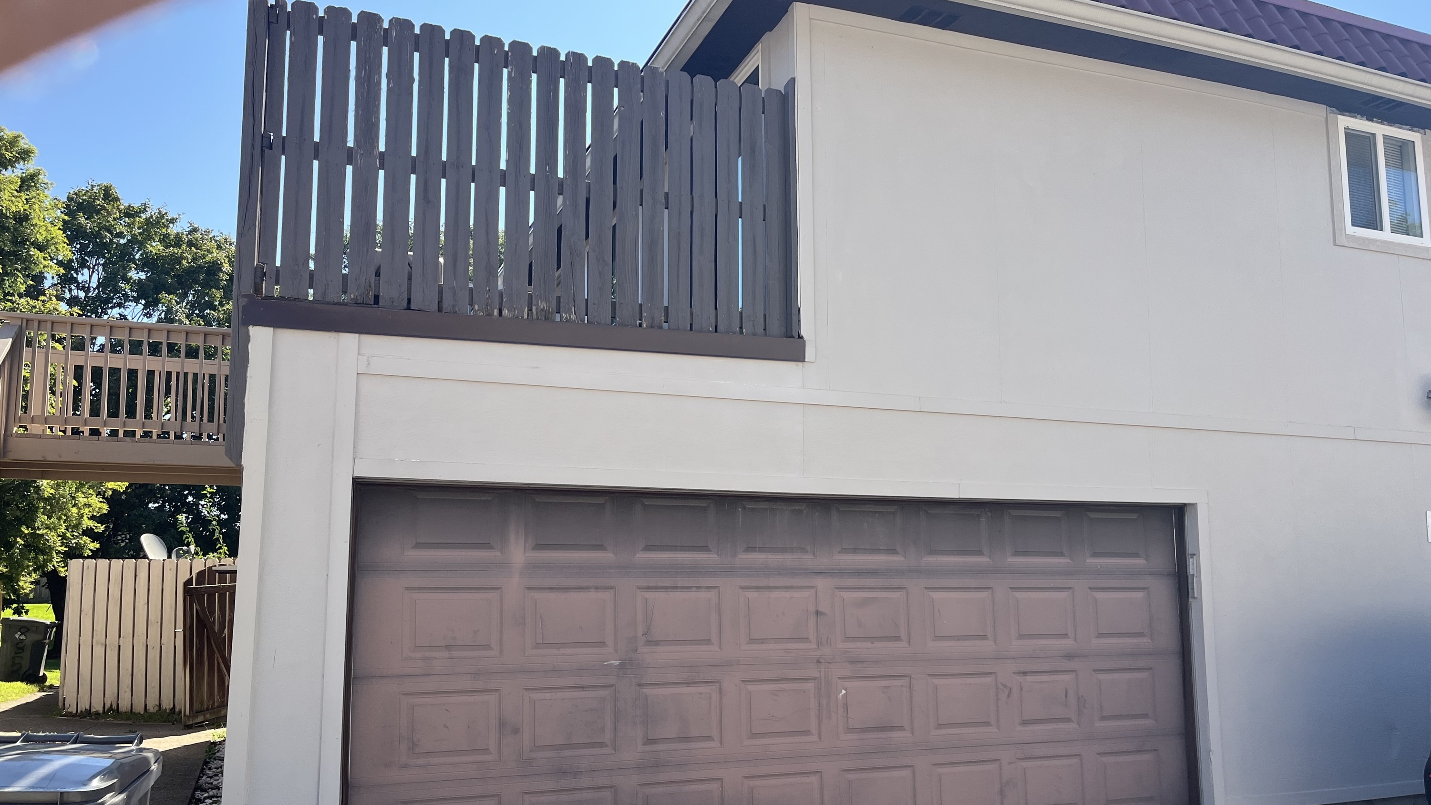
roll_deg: +0.0
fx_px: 1100
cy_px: 485
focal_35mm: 29
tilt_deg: +6.4
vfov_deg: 40.0
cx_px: 719
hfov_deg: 66.1
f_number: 1.6
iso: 50
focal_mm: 5.1
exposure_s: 1/1140
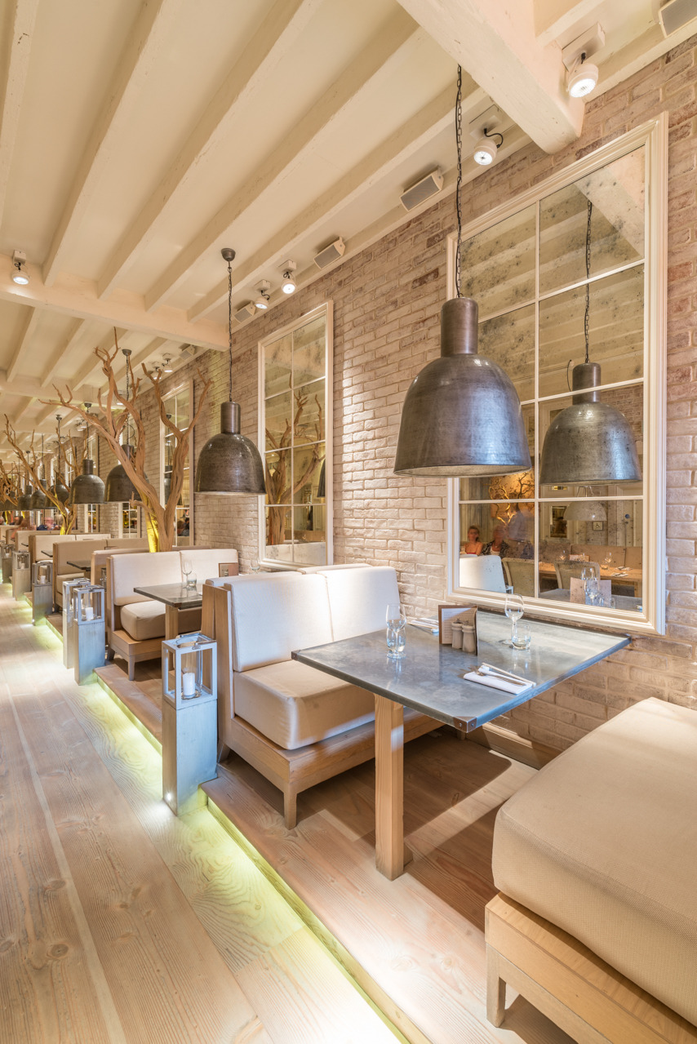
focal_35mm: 16
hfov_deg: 73.8
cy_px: 522
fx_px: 464
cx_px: 348
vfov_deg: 96.7
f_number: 11
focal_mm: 16
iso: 100
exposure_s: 2.5
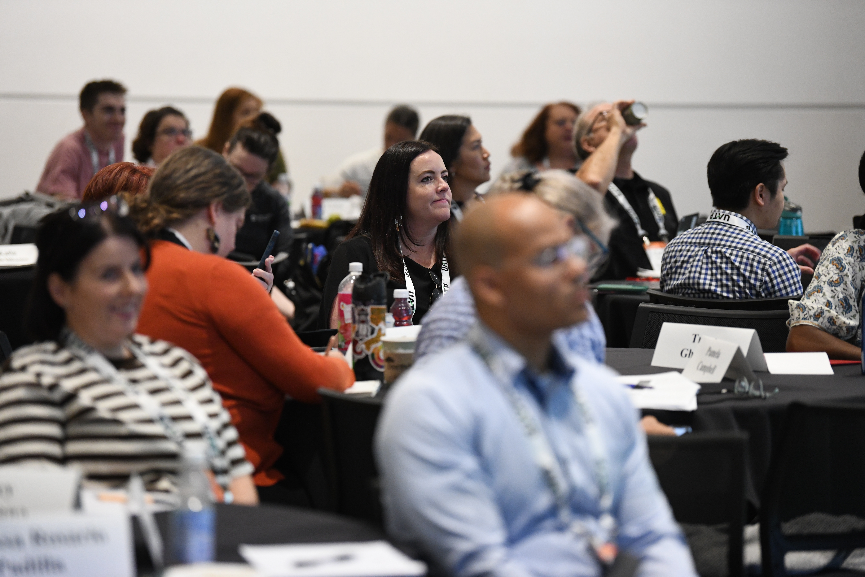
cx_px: 432
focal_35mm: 150
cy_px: 288
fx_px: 3604
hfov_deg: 13.7
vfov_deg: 9.1
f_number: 2.8
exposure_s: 1/125
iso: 4000
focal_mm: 150
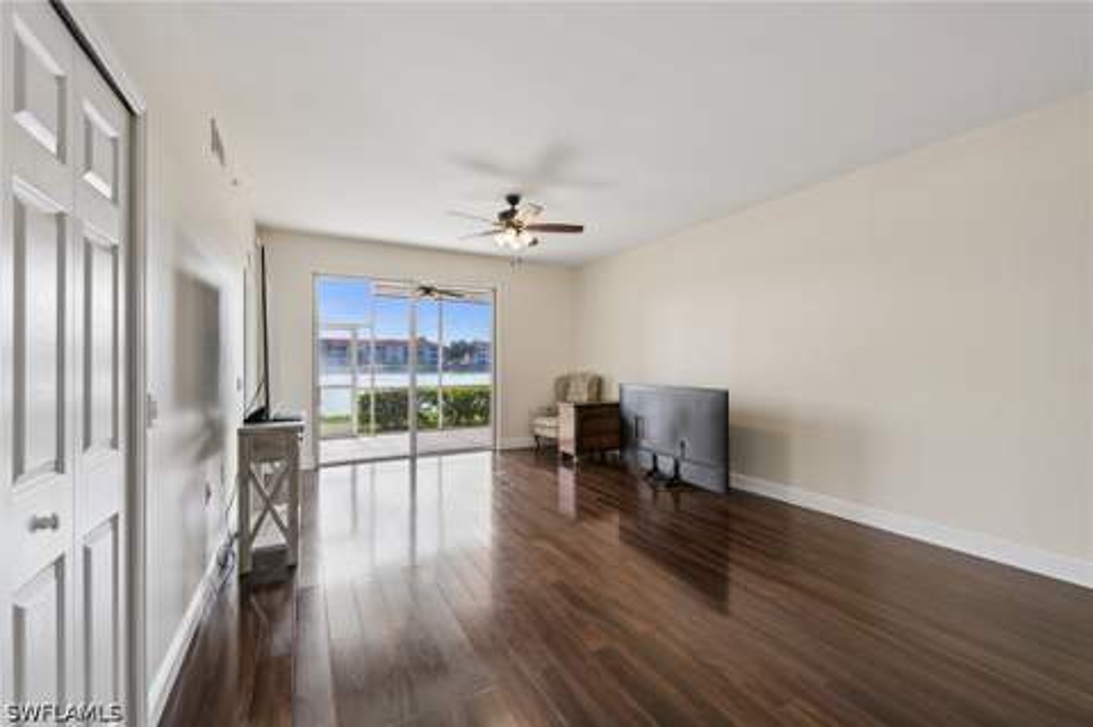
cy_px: 364
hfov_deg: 104.3
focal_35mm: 14
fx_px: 425
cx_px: 546
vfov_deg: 81.1
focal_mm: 14
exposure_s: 1/50
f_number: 8
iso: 400
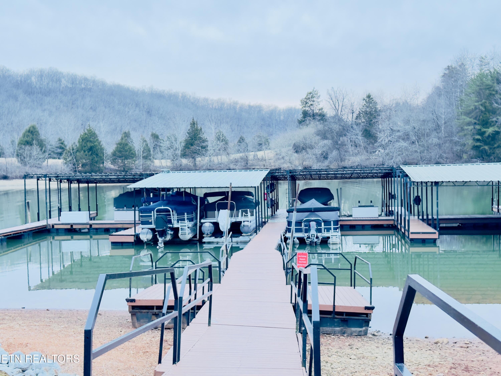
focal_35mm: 48
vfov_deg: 30.3
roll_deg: +1.5
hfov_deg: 39.7
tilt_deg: -2.6
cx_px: 250
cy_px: 188
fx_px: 695
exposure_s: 1/30
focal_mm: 6.76
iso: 800
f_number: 1.78
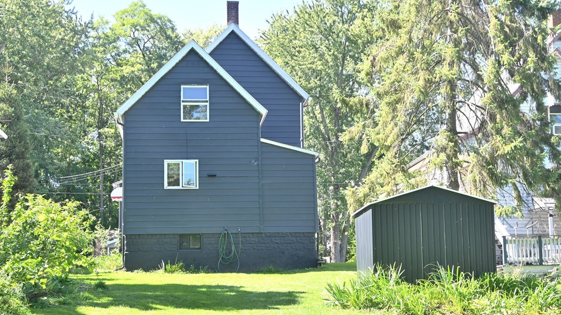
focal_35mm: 62
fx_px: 915
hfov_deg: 34.1
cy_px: 158
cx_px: 280
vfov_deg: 19.5
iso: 250
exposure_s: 1/250
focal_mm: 39
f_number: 5.6
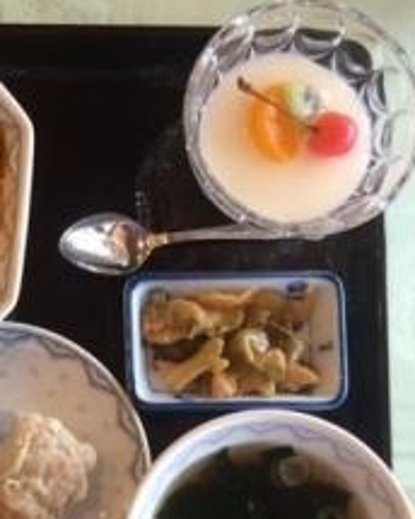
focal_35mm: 59
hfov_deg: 24.6
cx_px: 0
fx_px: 906
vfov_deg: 31.5
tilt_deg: -84.8
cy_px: 379
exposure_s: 1/30
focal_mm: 4.15
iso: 80
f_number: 2.2
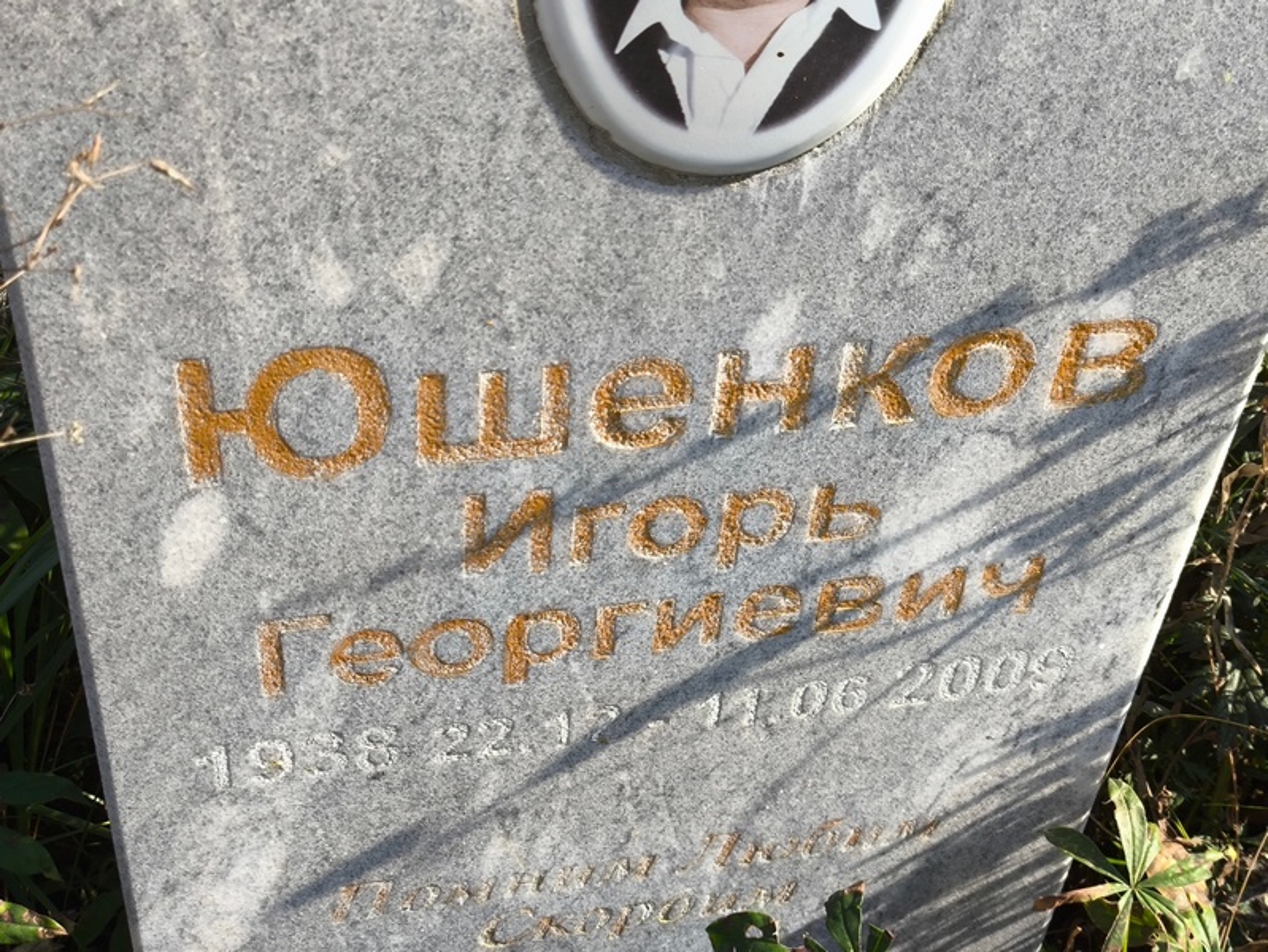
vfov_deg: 29.1
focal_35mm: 50
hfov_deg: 38.2
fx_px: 1832
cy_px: 476
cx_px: 634
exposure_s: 1/416
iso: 50
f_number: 1.7
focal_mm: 4.71
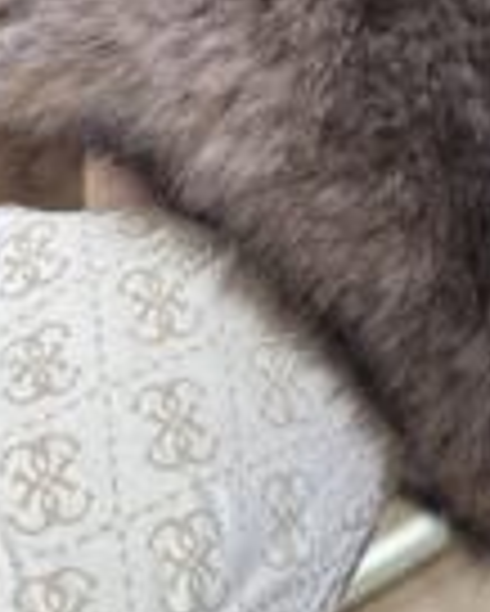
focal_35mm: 69
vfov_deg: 25.7
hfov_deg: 21.5
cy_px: -45
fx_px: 1249
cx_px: 468
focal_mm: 6.8
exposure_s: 1/50
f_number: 1.8
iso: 125
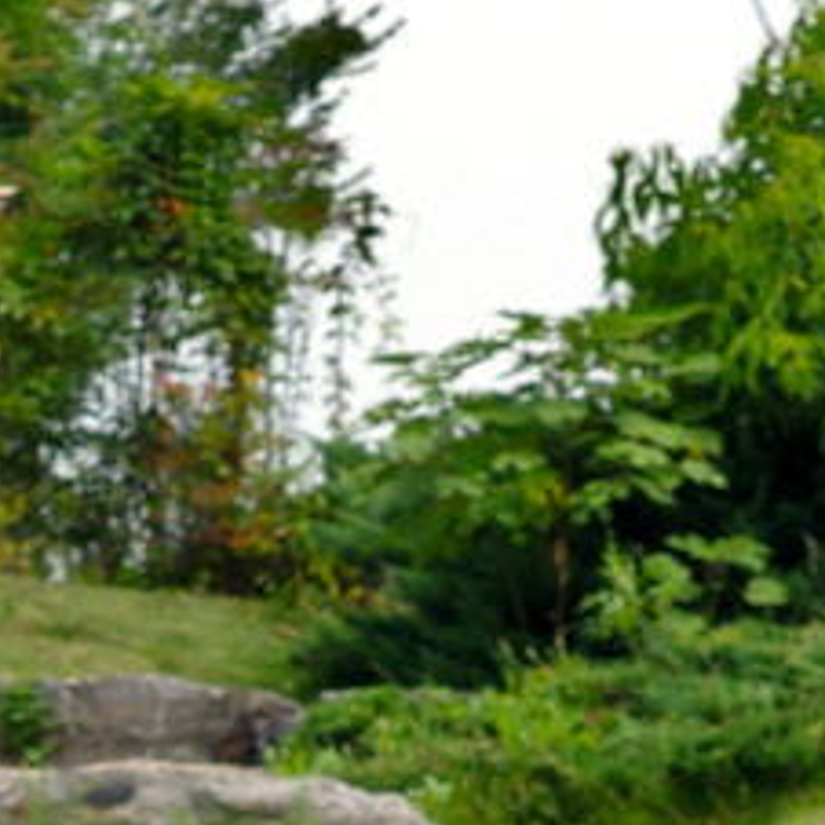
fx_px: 7793
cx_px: 321
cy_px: 1540
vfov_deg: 5.9
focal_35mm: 289
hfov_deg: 6.1
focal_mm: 26
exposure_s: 1/500
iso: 100
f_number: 5.6
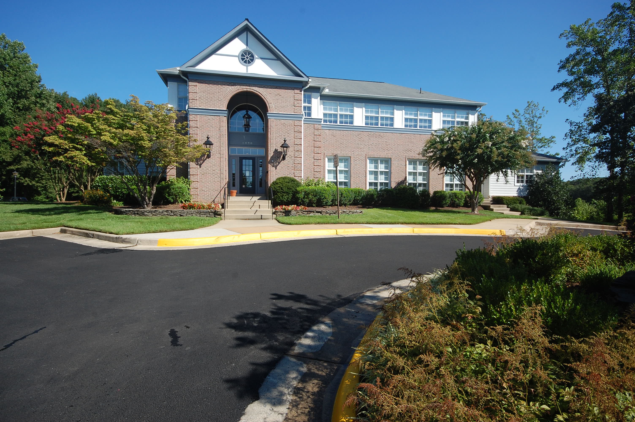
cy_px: 211
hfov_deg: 85.5
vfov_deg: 63.1
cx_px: 318
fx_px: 344
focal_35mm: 20
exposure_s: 1/250
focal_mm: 13
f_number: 10
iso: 220
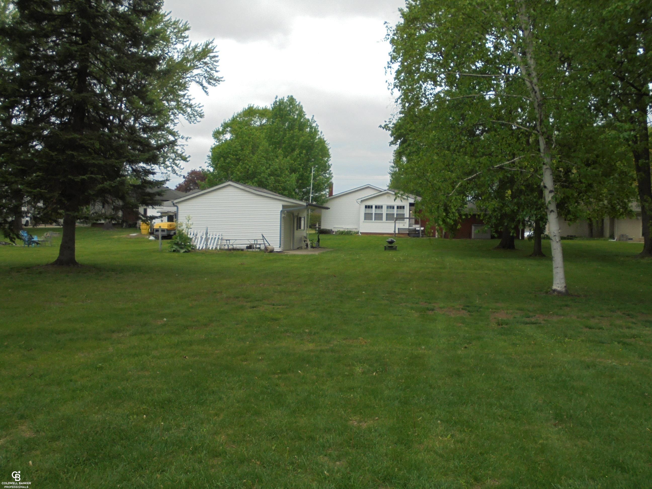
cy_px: 244
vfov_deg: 41.8
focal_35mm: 34
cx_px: 326
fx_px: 640
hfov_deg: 54.0
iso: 100
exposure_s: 1/500
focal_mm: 6.1
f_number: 4
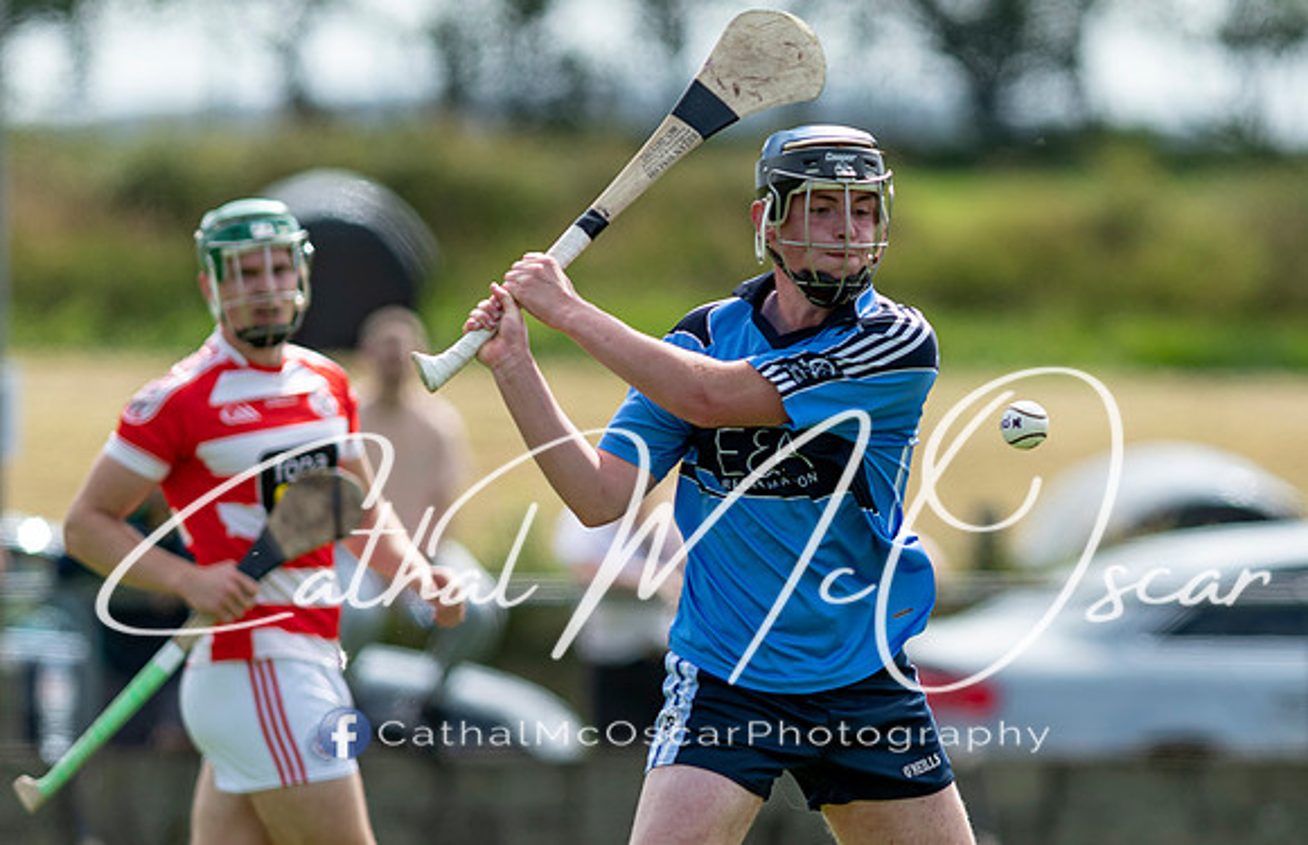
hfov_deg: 2.8
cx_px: 860
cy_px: 654
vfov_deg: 1.8
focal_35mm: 730
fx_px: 26289
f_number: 2.8
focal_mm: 300
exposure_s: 1/1600
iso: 100
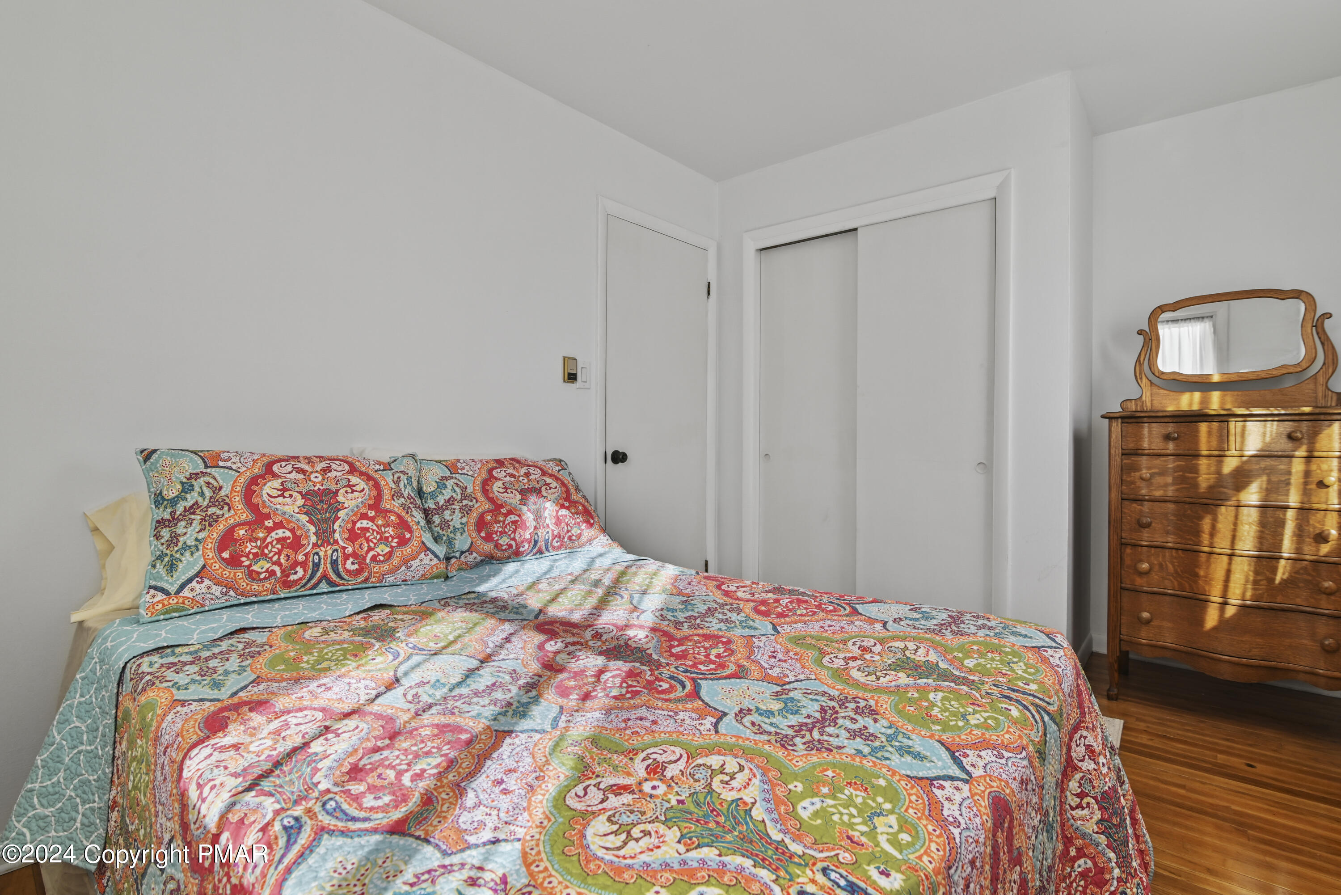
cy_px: 448
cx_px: 670
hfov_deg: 96.7
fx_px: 596
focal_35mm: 16
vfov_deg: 73.8
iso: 400
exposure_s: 1/40
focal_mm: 16
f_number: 8
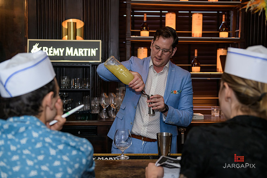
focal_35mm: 45
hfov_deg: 43.6
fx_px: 334
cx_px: 134
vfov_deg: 29.9
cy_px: 89
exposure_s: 1/125
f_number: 3.2
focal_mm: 45
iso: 1000
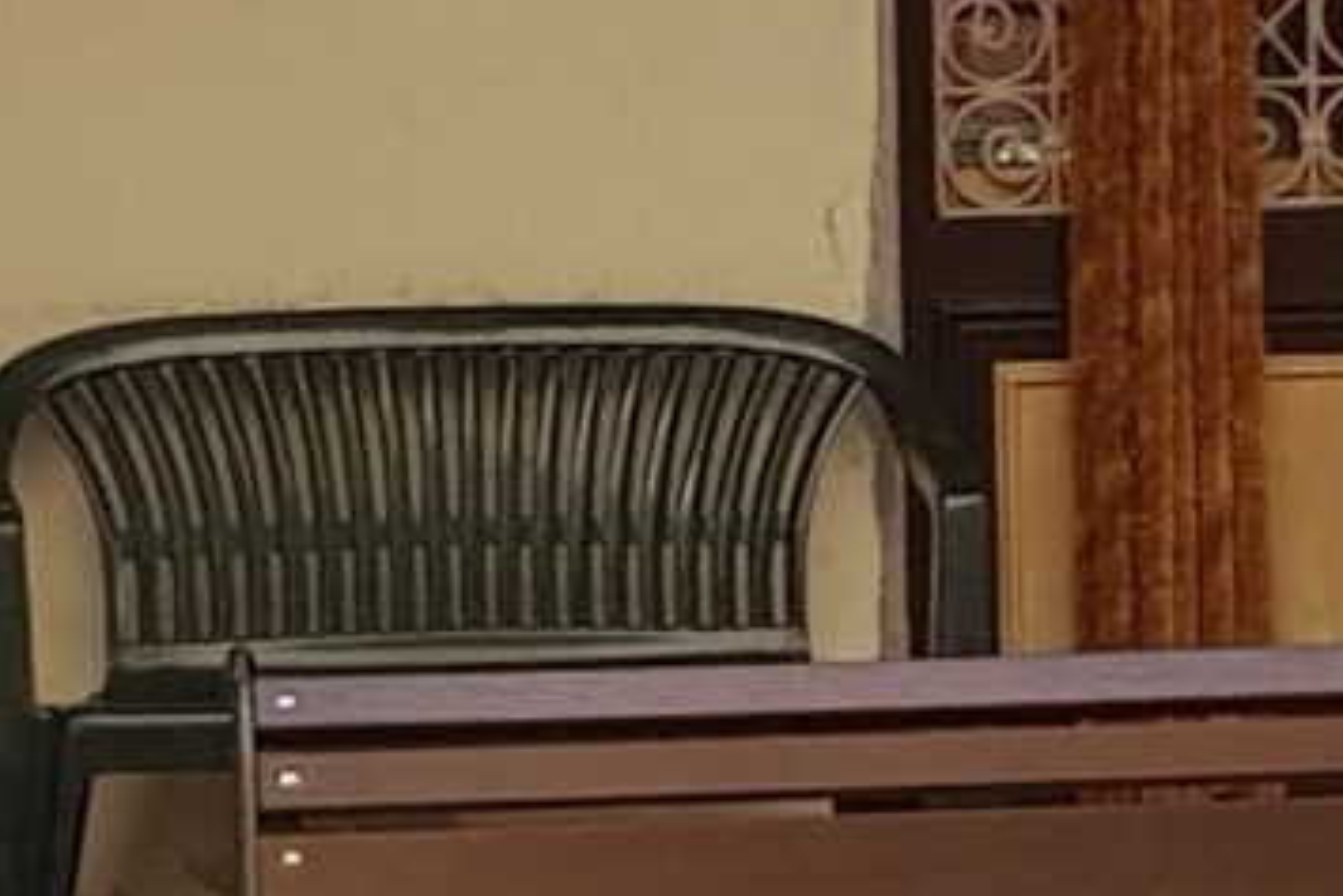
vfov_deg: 6.9
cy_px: -639
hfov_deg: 10.5
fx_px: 7277
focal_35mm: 195
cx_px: 598
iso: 40
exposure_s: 1/109
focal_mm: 4.2
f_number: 1.7
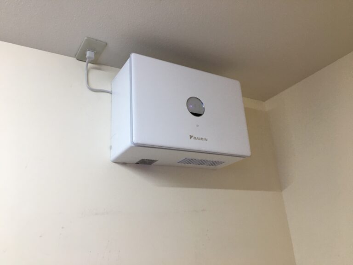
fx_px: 296
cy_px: 132
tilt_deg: +18.9
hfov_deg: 61.7
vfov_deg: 48.2
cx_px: 176
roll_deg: +4.5
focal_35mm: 29
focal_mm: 4.15
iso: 100
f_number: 2.2
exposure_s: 1/33
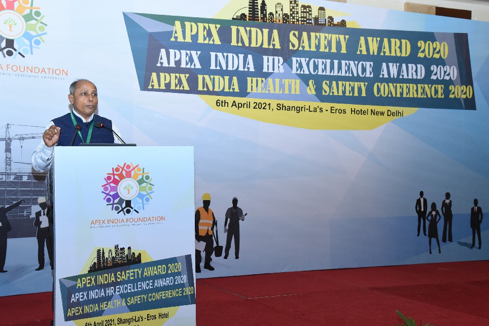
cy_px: 157
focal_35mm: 51
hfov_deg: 38.9
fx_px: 692
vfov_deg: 26.5
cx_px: 243
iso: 2500
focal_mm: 48
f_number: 6.3
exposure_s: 1/100
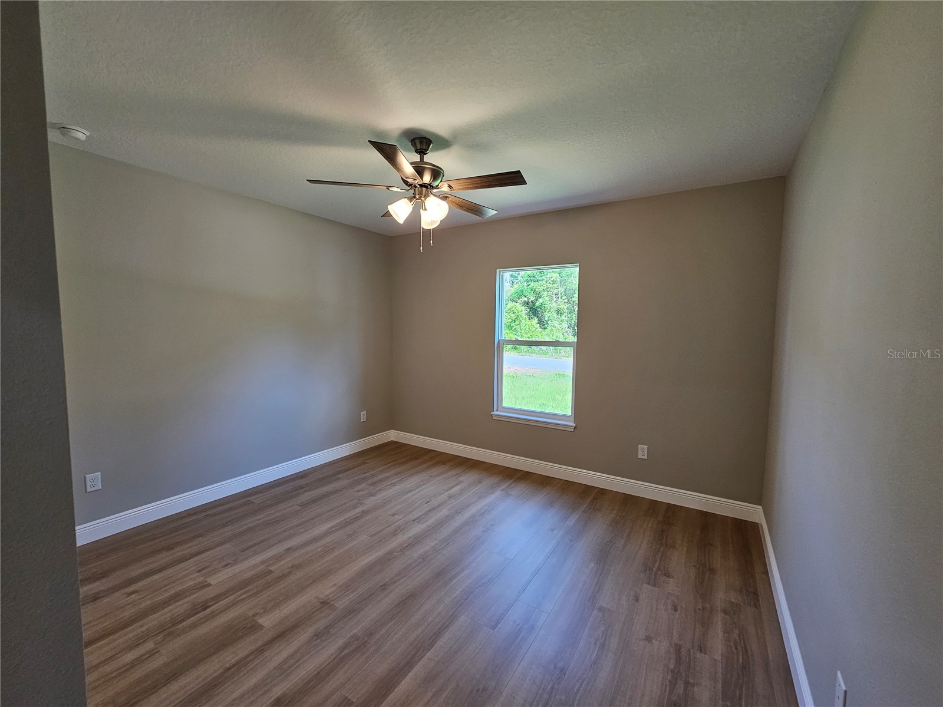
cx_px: 472
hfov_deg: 106.2
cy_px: 354
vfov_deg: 89.9
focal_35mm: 13
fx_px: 354
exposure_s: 1/60
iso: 125
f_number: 2.2
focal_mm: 2.2
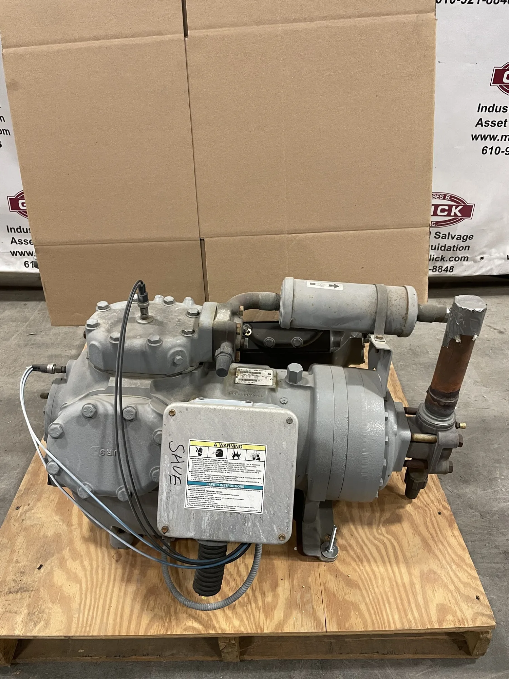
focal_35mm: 26
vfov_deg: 67.3
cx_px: 254
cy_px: 340
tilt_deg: -33.0
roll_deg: +1.2
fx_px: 510
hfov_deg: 53.1
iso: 400
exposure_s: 1/60
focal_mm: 4.2
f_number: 1.6
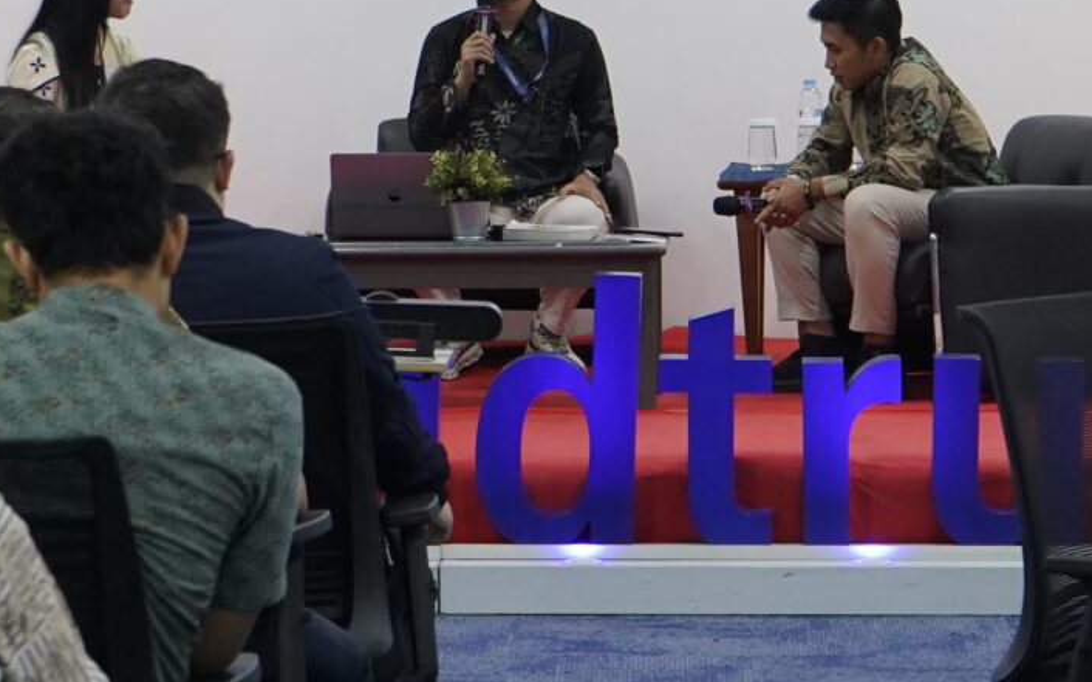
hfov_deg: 12.3
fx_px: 5058
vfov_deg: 7.7
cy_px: -27
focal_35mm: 170
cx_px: 453
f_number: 4.5
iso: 2000
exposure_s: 1/160
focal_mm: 46
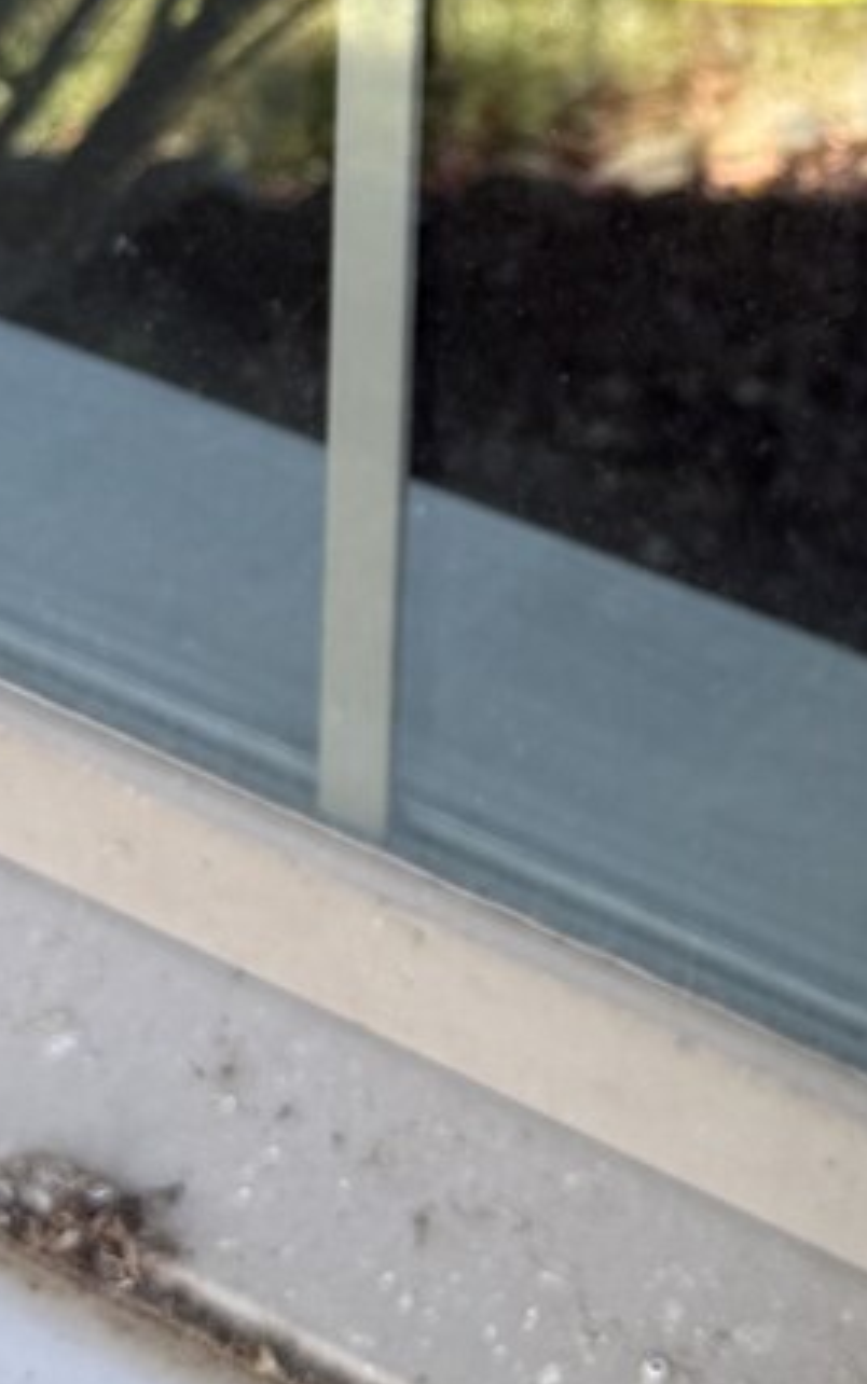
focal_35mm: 95
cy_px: -52
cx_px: 906
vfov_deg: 21.0
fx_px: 3587
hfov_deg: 13.6
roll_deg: -5.3
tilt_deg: -25.4
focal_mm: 6.76
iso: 50
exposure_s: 1/140
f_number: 1.78
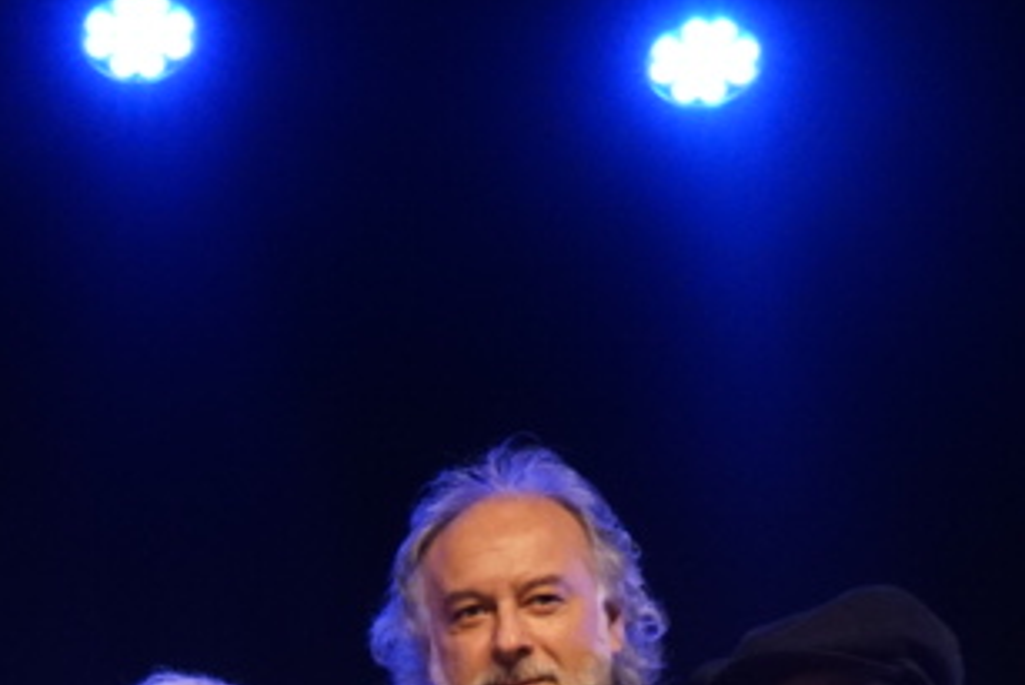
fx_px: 4501
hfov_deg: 12.8
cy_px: 1153
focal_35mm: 158
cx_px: -17
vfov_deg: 8.4
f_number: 4
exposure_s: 1/60
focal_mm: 30
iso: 2500
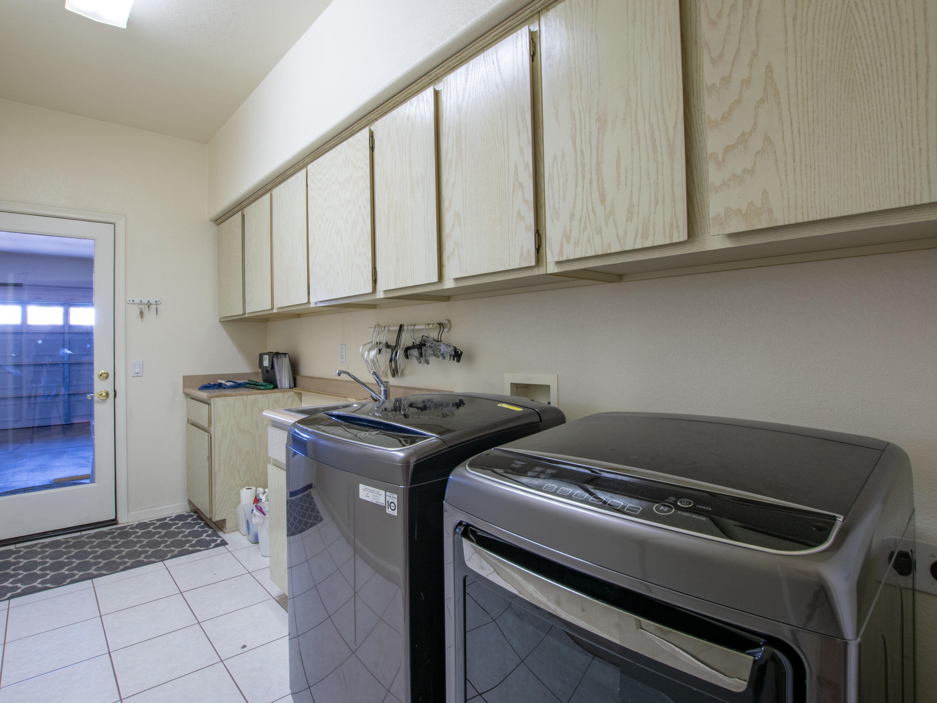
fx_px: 460
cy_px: 335
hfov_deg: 90.8
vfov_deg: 74.7
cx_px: 426
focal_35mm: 17
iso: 100
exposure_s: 1.6
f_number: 11
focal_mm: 10
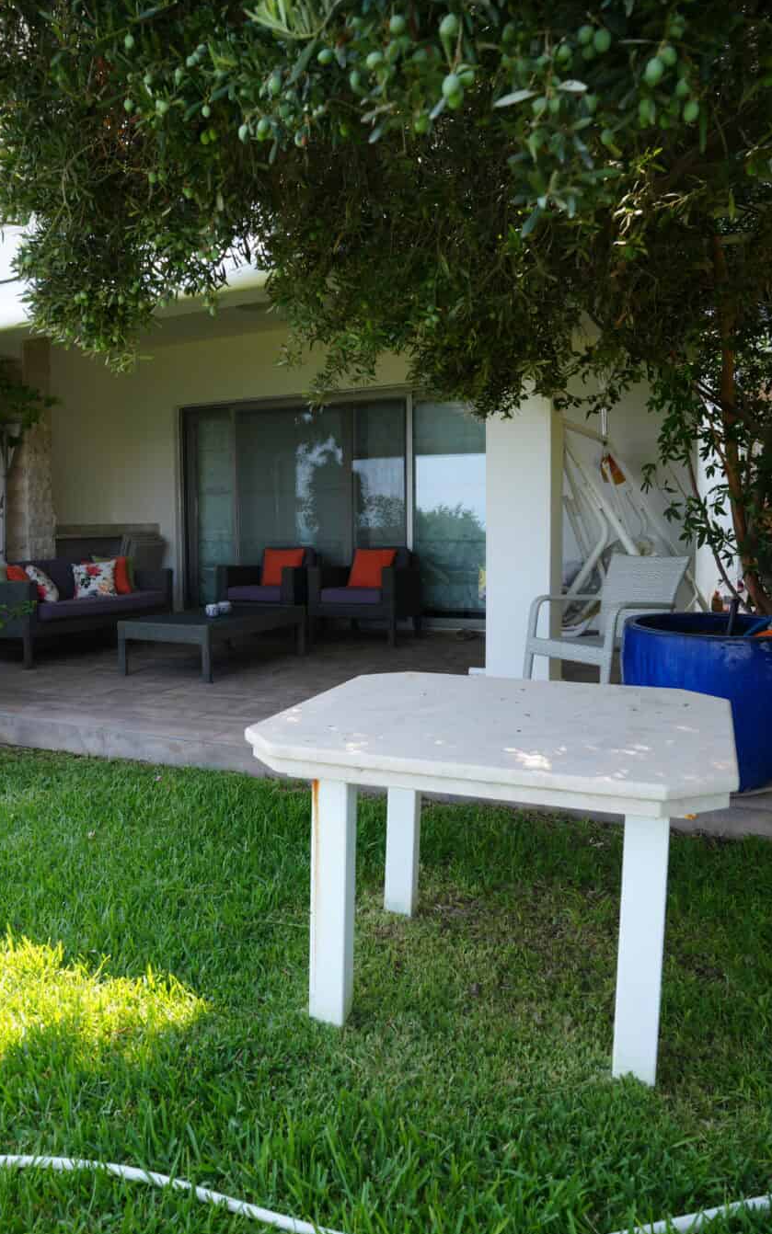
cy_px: 610
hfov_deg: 43.6
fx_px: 942
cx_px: 228
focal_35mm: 28
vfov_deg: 66.5
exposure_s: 1/80
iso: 100
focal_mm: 18
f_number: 5.6
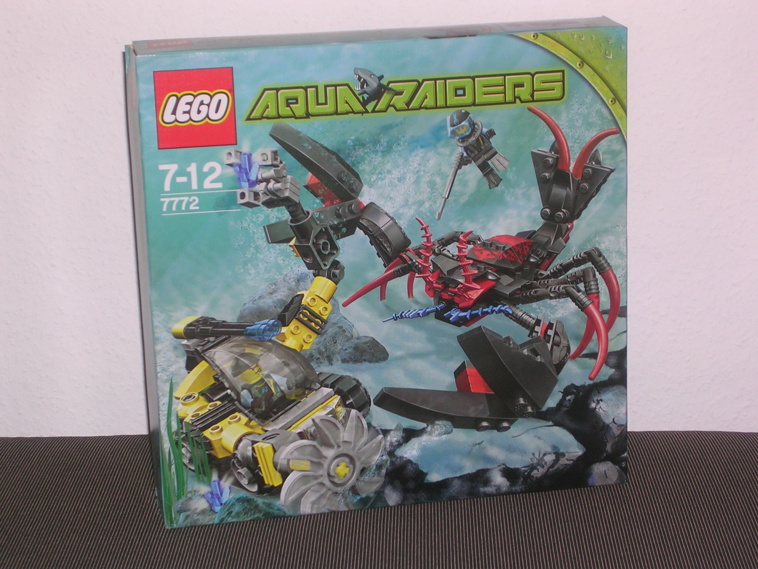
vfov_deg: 14.8
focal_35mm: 100
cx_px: 379
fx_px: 2190
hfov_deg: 19.6
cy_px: 284
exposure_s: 1/60.1
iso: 57
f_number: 4.5
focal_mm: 15.2
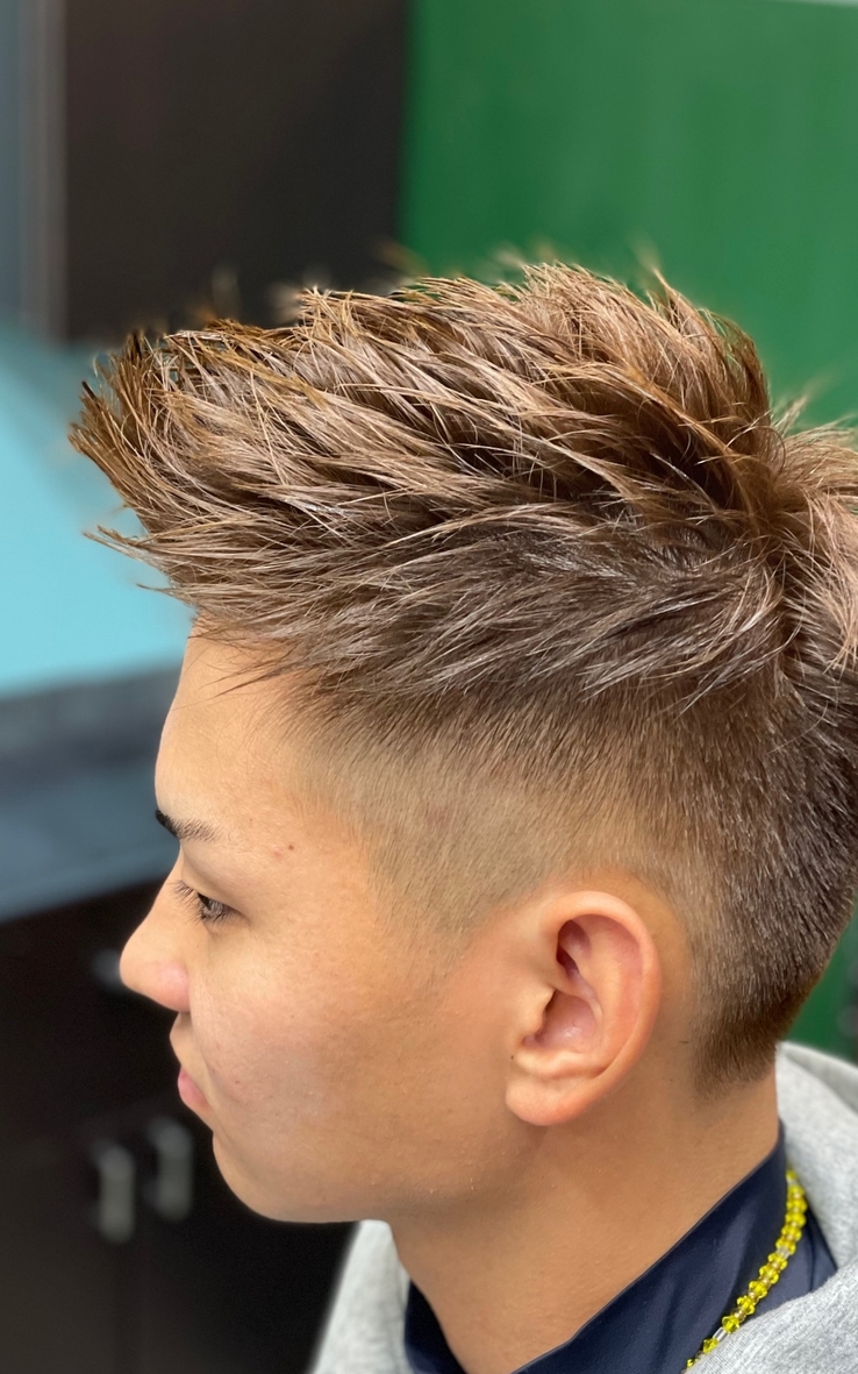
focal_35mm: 56
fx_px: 2095
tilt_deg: -20.1
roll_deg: -3.4
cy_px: 696
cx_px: 495
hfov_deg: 23.1
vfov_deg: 36.3
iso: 125
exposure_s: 1/39
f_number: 2
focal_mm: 6
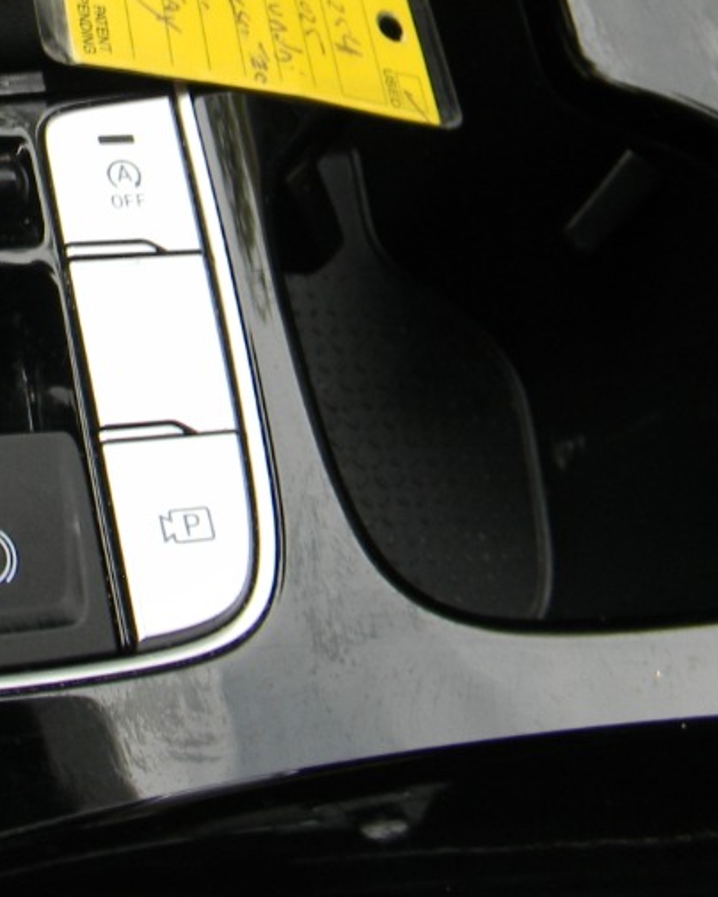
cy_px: 124
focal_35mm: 78
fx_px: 2072
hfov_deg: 19.0
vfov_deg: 23.9
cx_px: -52
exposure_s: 1/32
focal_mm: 5
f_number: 3.5
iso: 80
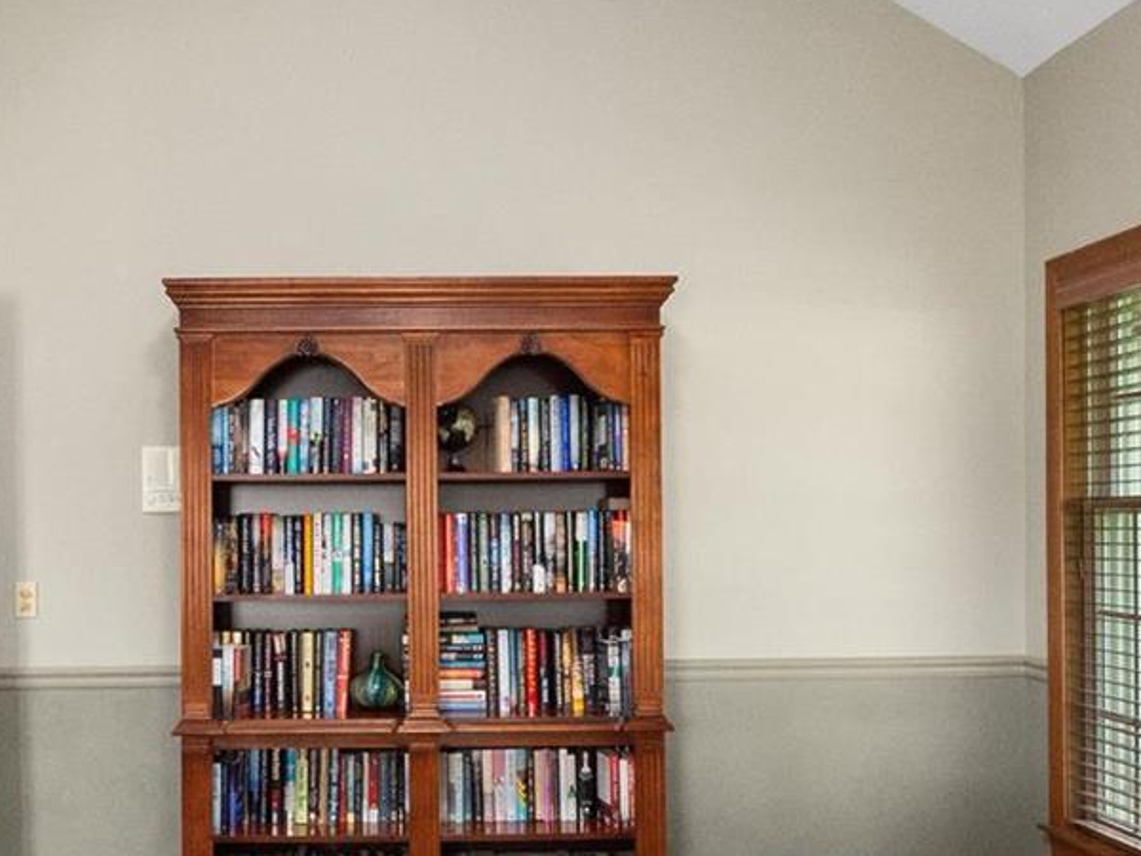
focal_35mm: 41
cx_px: 416
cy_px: 546
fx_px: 1351
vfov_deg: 34.9
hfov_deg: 45.3
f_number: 8
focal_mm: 8
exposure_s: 1/15
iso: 1600
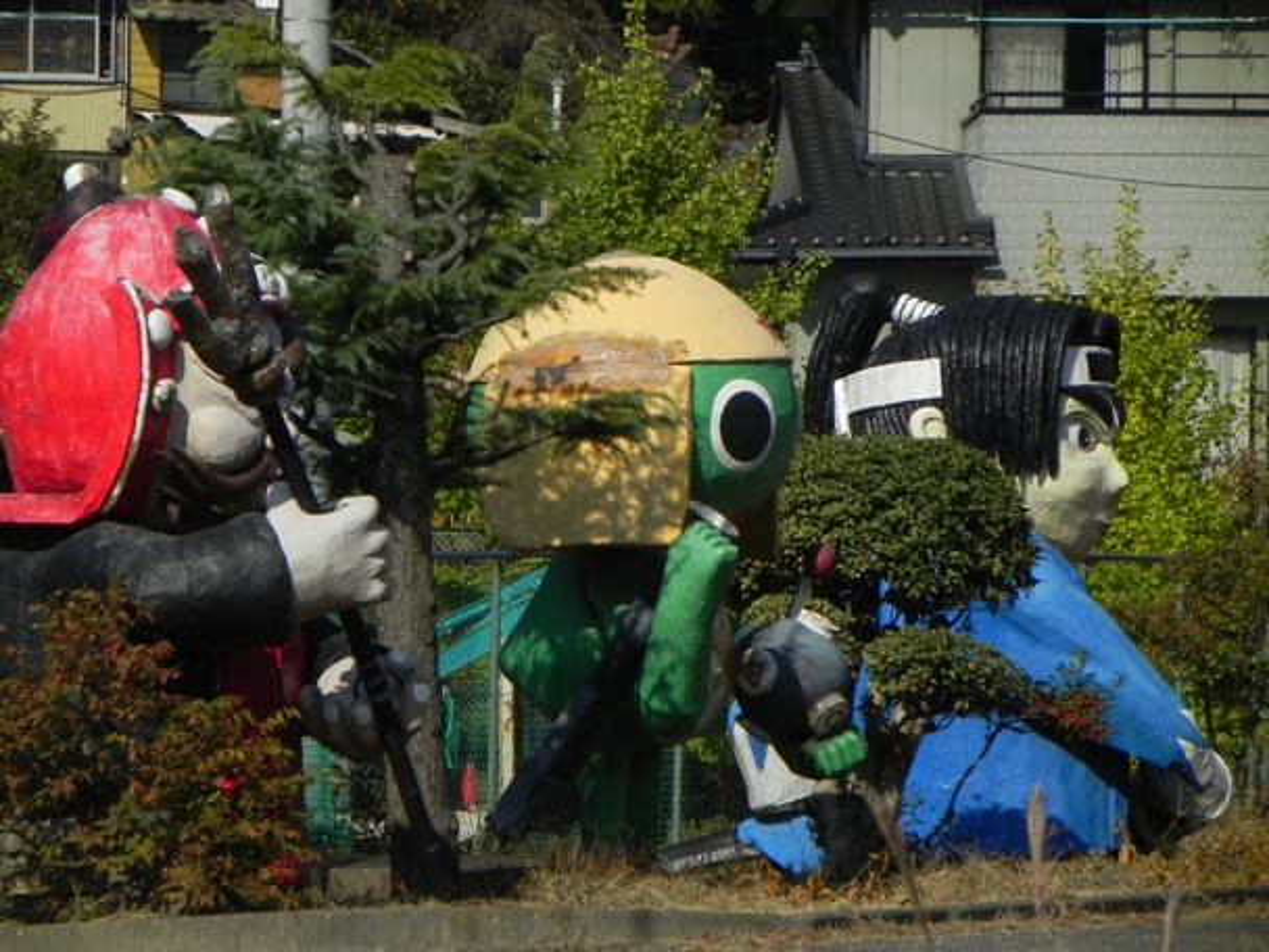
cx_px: 634
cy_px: 476
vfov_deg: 3.5
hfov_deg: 4.7
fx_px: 15580
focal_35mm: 425
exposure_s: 1/1250
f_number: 8
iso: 200
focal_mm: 75.7
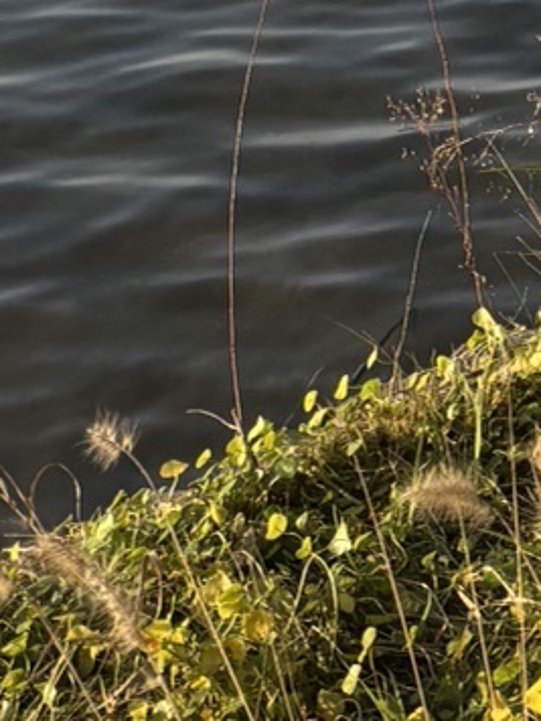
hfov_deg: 9.4
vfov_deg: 11.5
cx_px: 1118
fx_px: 3042
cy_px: -911
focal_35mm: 146
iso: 50
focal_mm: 5.96
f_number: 1.6
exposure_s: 1/2639
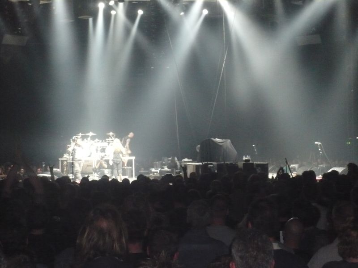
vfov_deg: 20.2
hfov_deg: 26.7
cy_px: 134
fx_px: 755
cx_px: 179
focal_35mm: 73
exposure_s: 1/30
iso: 640
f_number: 4.7
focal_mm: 12
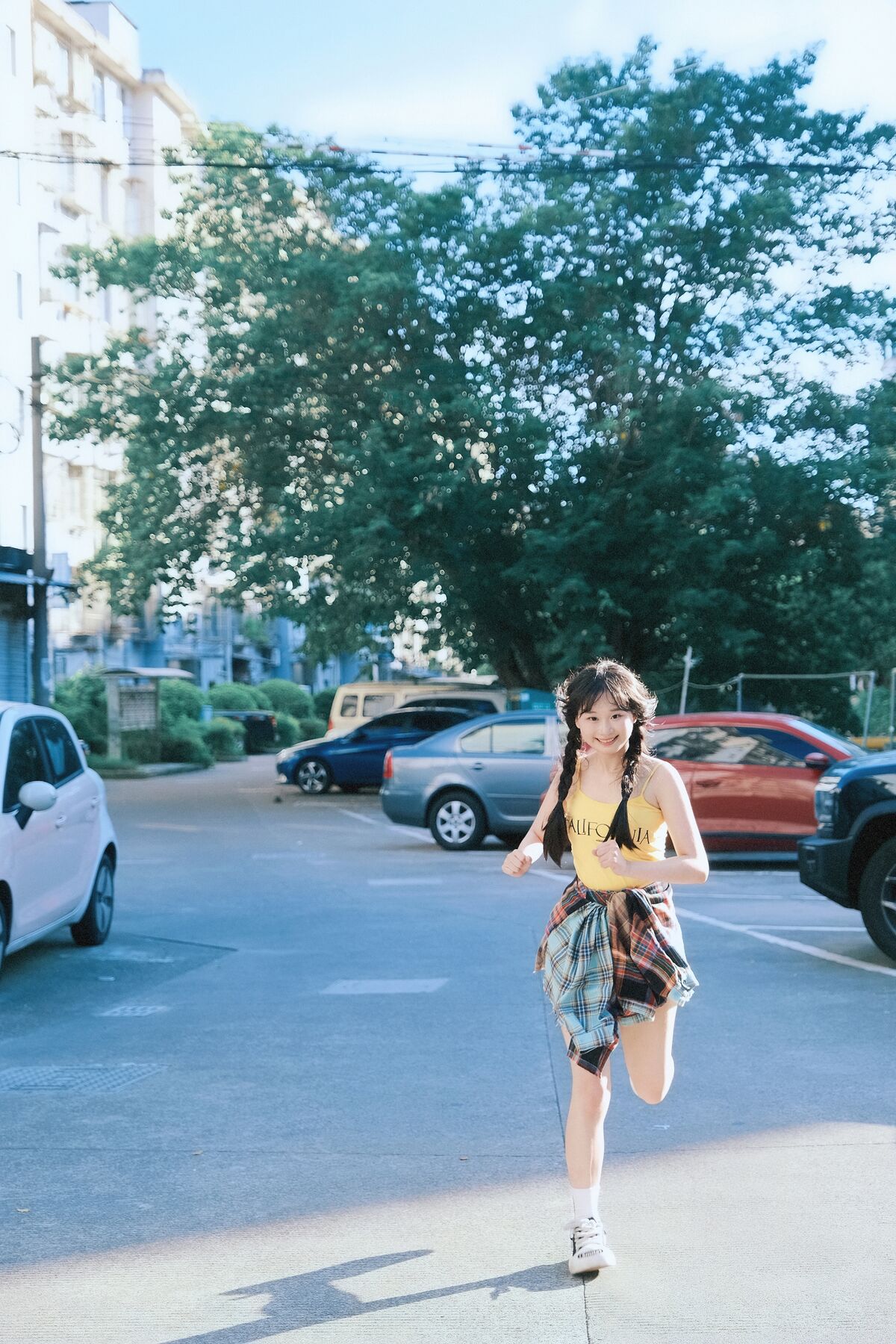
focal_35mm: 60
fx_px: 2240
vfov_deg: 33.4
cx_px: 448
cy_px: 672
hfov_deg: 22.6
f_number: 2.8
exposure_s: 1/500
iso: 400
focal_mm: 40.1
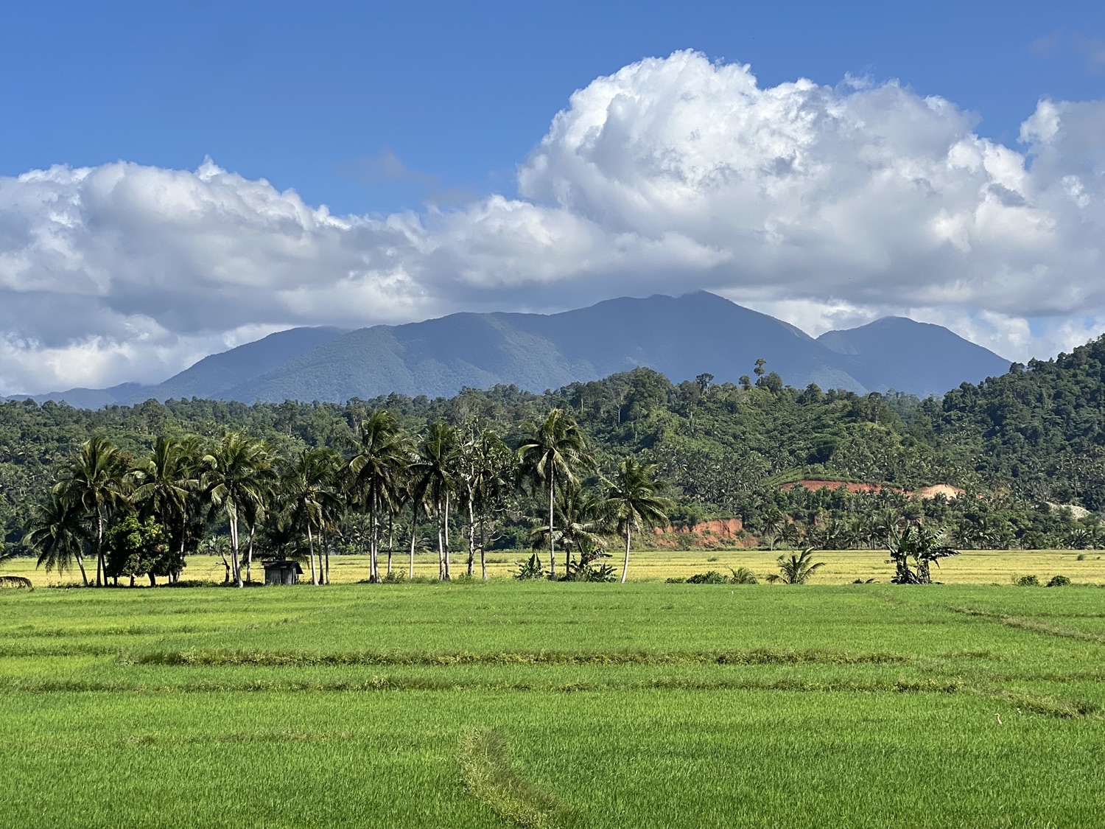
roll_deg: +0.1
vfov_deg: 19.1
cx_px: 552
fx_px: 2458
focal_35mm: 77
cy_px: 414
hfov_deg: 25.3
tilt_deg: +3.1
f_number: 2.8
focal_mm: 9
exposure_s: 1/803
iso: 32
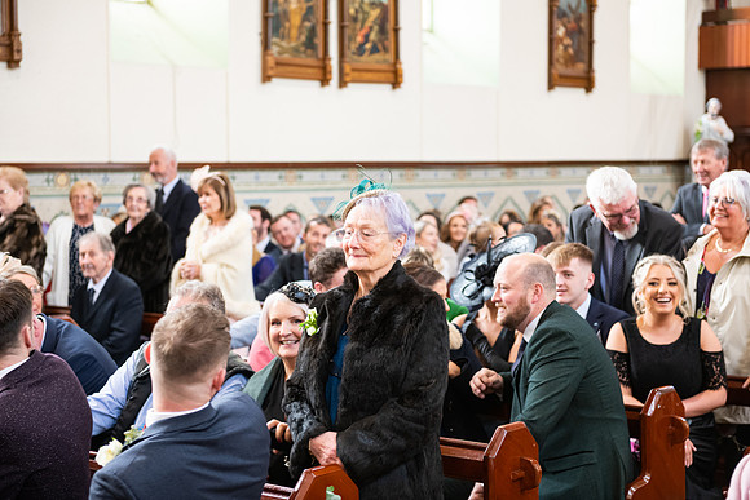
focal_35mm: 70
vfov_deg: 19.5
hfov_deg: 28.8
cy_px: 250
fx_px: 1459
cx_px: 375
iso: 1000
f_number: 3.5
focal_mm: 70
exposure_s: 1/80
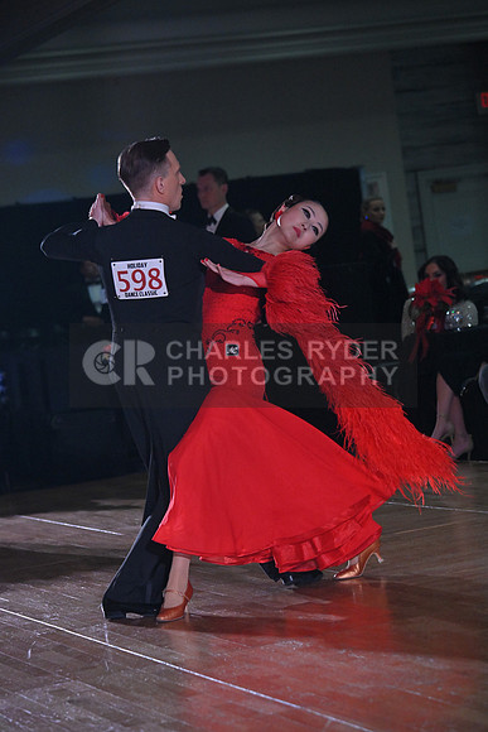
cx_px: 244
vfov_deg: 17.1
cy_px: 366
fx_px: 2438
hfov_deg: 11.4
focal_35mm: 120
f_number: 5
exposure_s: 1/400
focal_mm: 120
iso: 4000
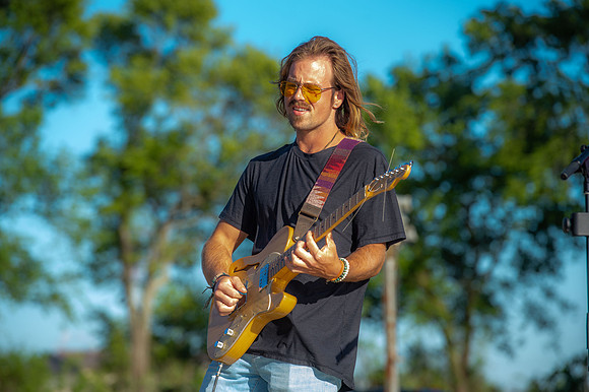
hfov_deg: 11.1
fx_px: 3025
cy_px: 196
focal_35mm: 185
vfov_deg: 7.4
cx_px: 294
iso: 50
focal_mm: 185
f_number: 6.3
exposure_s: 1/160
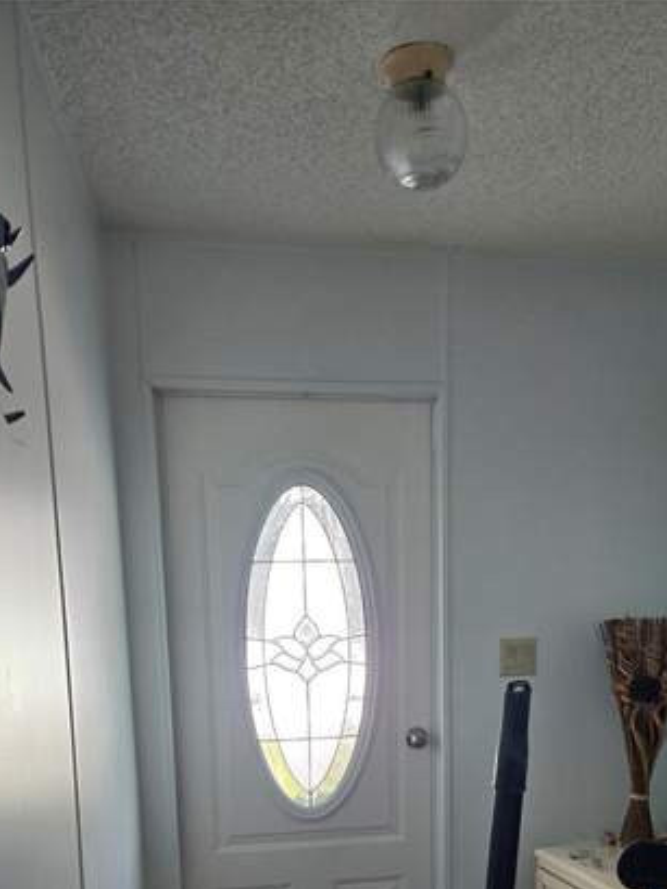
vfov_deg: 48.8
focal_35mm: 36
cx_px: 395
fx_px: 924
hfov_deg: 39.5
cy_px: 693
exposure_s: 1/120
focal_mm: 5.4
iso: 125
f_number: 1.8
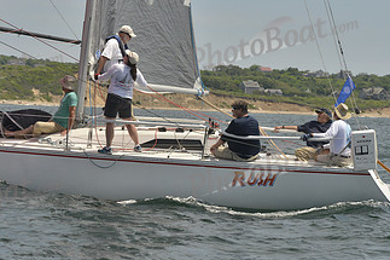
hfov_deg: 11.7
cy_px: 122
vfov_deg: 7.8
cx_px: 127
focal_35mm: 176
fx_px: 1906
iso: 400
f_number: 8
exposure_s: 1/800
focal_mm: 98
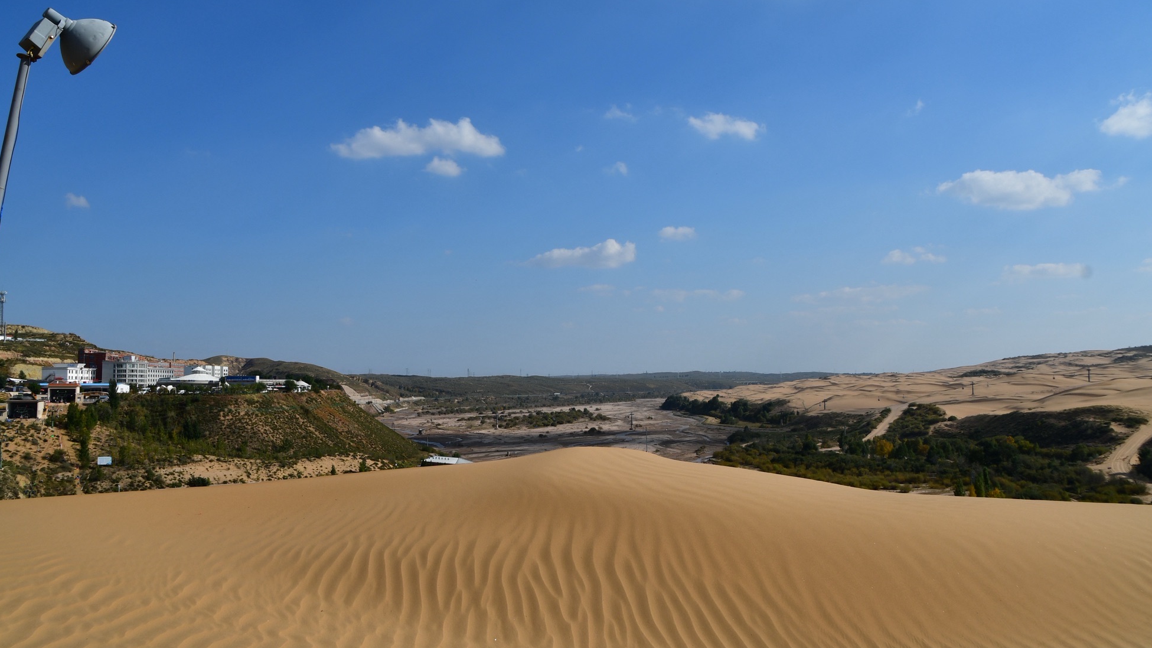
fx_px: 886
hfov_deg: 66.1
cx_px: 586
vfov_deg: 40.1
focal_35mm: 29
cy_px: 288
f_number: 11
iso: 140
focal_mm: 18
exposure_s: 1/500
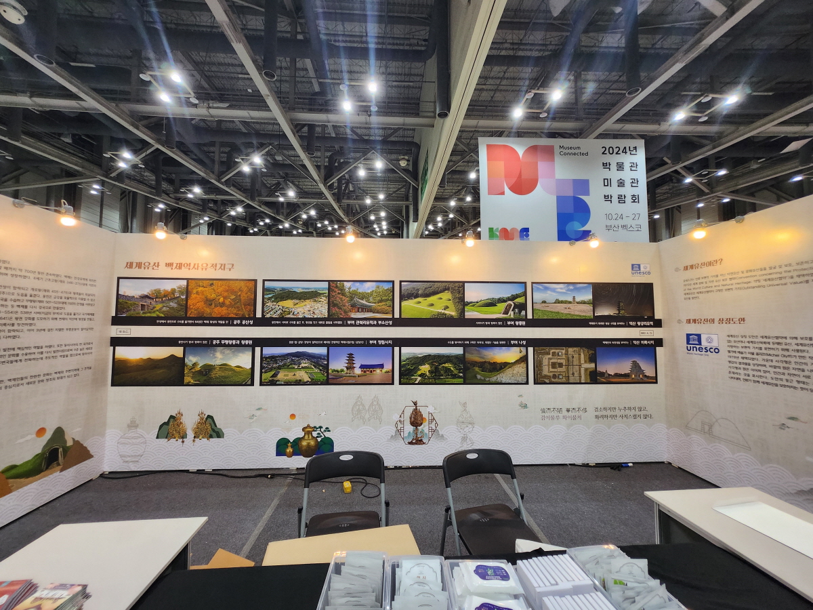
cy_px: 305
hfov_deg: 106.2
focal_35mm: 13
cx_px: 406
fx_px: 305
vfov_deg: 89.9
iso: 200
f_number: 2.2
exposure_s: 1/60
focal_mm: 1.74
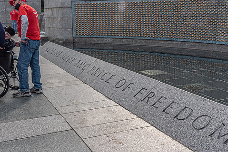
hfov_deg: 42.7
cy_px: 77
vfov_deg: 29.3
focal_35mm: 46
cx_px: 104
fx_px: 291
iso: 500
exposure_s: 1/640
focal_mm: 38
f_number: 13
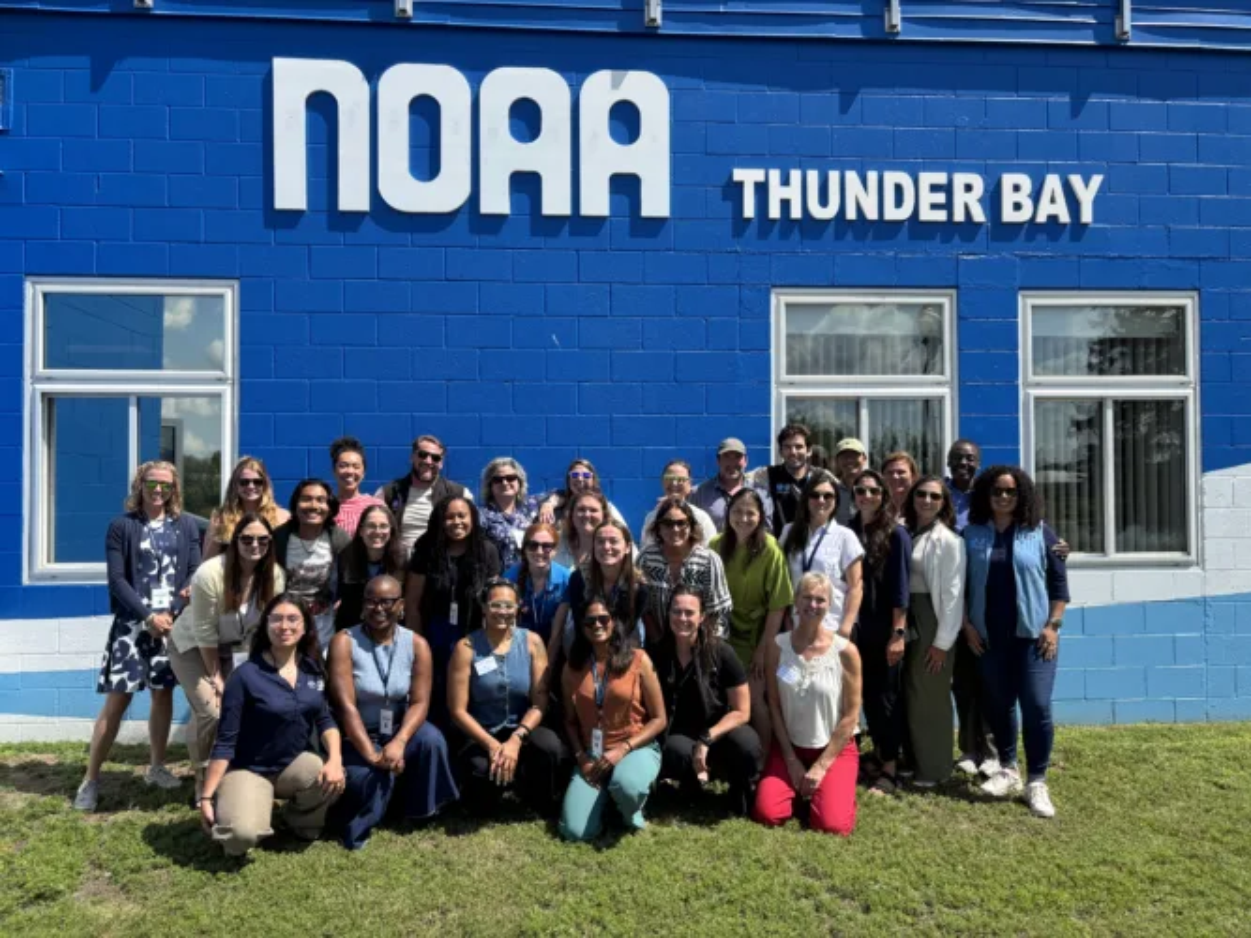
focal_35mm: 26
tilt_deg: +0.6
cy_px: 469
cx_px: 626
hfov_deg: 67.3
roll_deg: +0.7
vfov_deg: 53.0
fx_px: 939
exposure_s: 1/1783
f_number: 1.6
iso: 50
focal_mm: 5.96
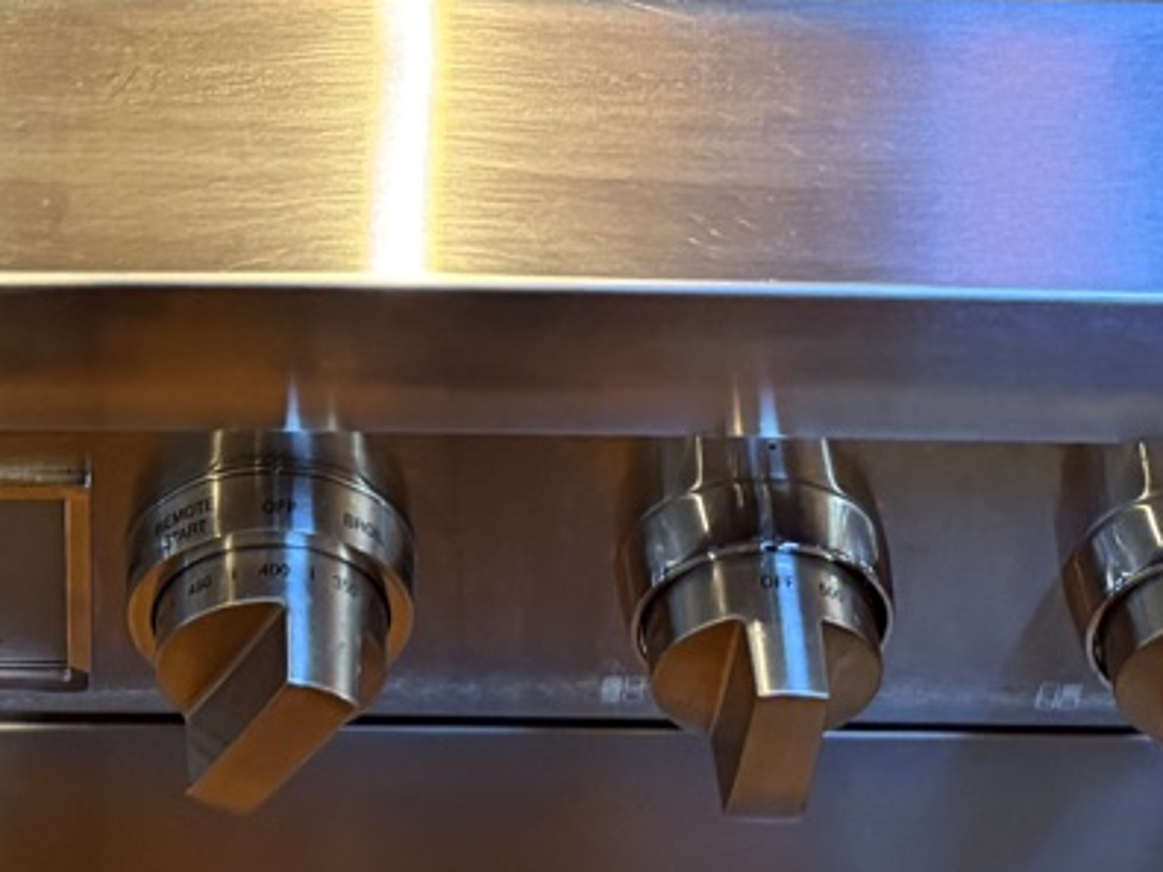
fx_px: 3259
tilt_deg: -37.2
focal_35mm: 97
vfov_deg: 14.4
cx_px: 279
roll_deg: -1.6
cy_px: -376
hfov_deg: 20.1
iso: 500
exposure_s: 1/60
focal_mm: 6.76
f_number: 1.78
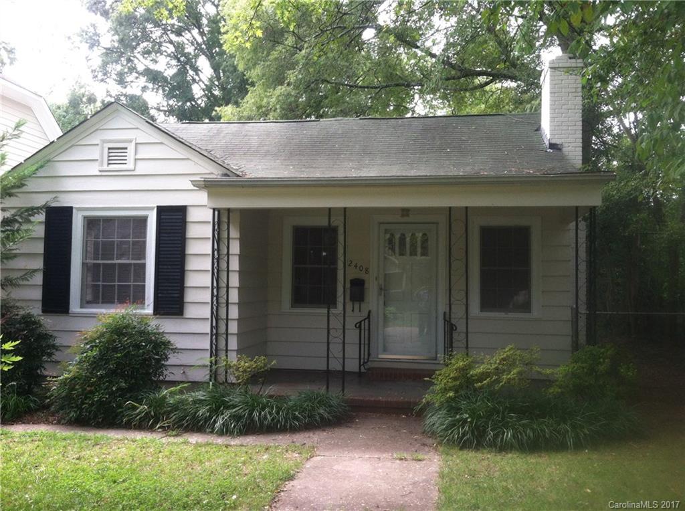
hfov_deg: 52.7
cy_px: 256
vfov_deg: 40.6
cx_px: 342
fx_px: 691
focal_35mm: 35
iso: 125
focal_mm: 3.85
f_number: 2.8
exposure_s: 1/120
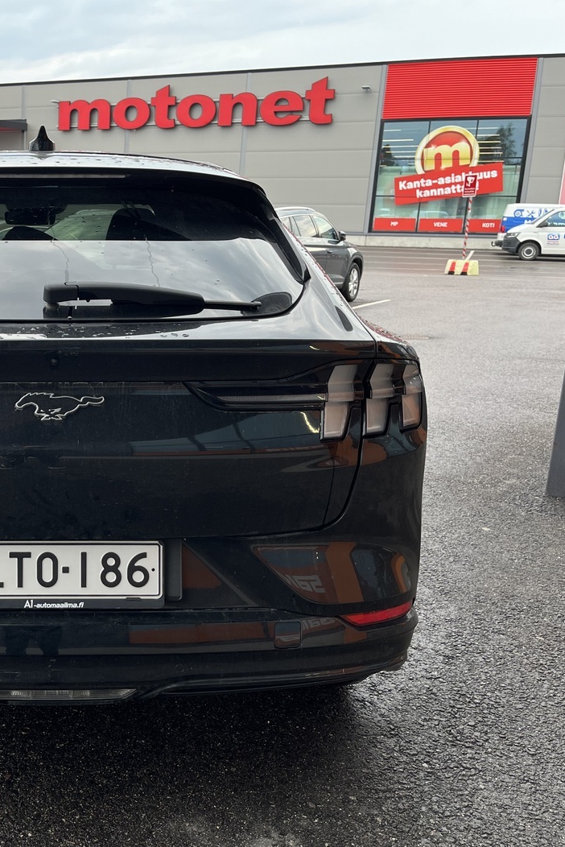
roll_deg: -0.8
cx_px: 32
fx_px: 870
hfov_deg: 33.6
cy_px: 424
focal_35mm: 37
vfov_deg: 51.9
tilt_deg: -13.7
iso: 50
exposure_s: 1/224
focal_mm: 5.1
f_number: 1.6
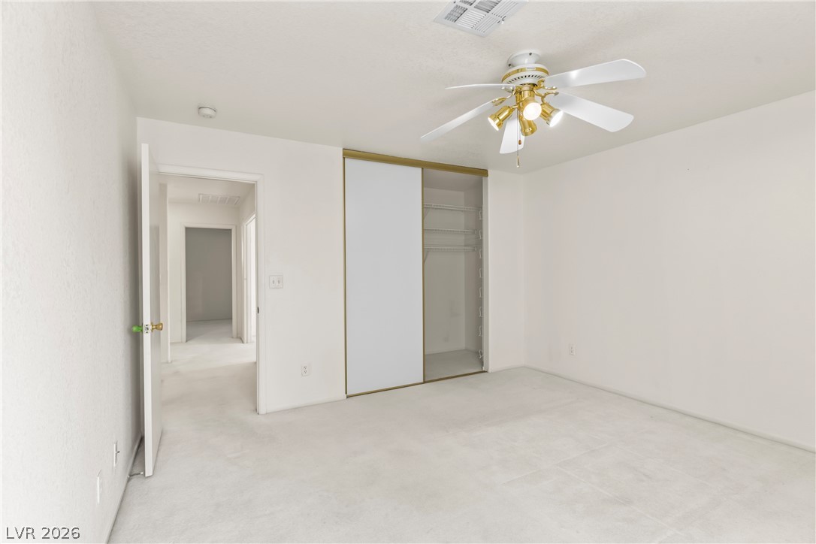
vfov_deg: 70.4
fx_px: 385
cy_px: 272
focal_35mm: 17
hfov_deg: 93.3
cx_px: 408
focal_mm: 17
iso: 400
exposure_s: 1/1.25
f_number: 8
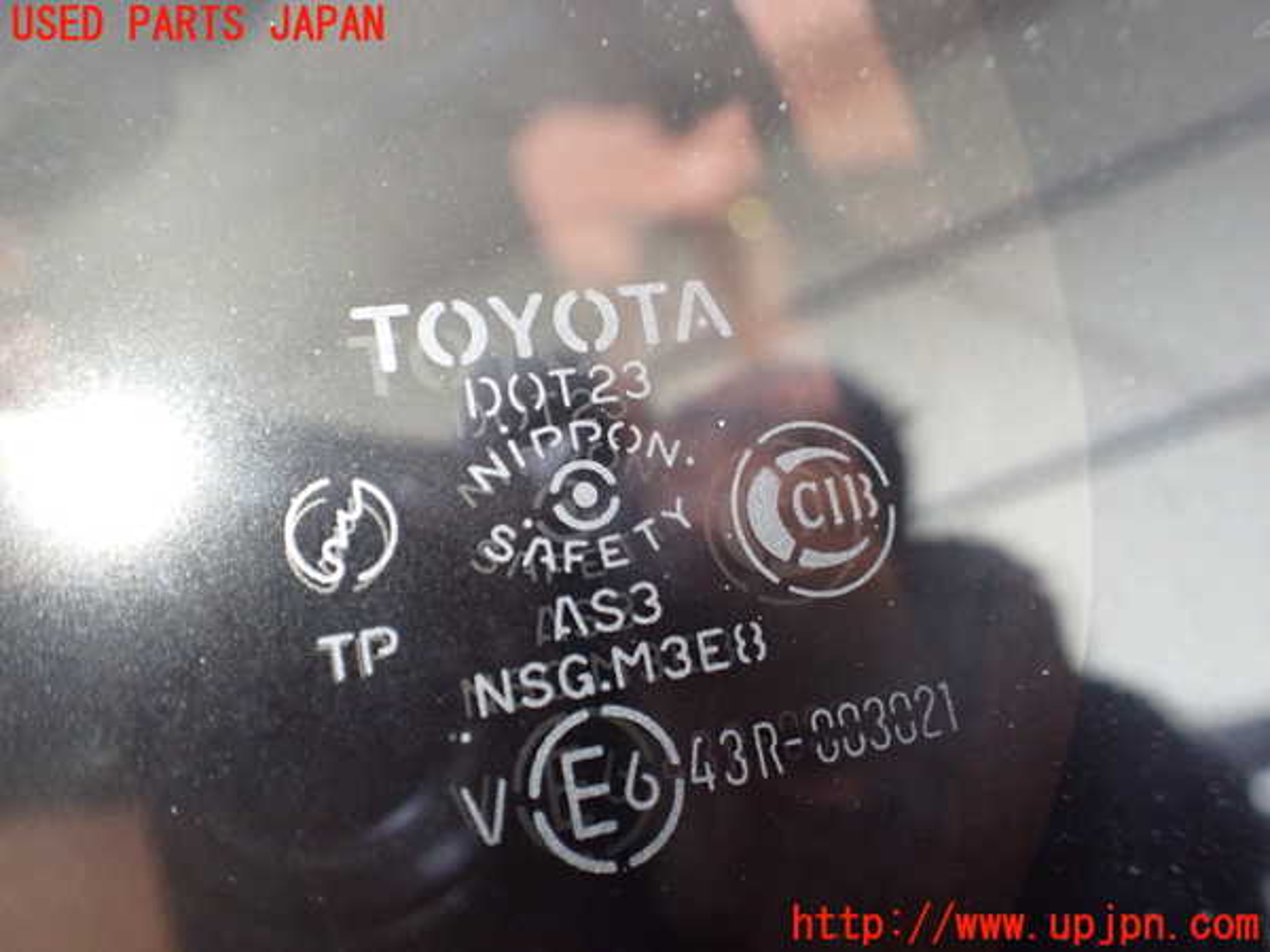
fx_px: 1101
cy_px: 476
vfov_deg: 46.8
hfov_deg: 60.0
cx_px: 635
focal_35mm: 30
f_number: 2.3
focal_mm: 5.4
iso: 800
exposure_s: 1/80
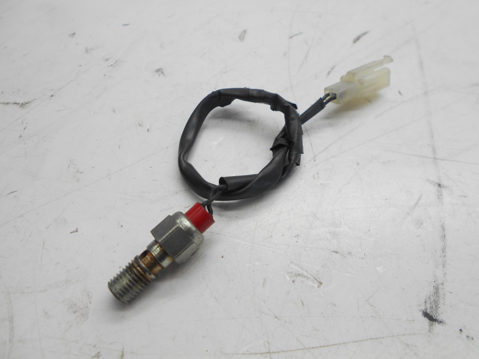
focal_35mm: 26
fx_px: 360
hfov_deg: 67.3
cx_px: 240
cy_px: 180
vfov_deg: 53.1
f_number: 3.2
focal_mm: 4.6
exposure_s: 1/50
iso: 80
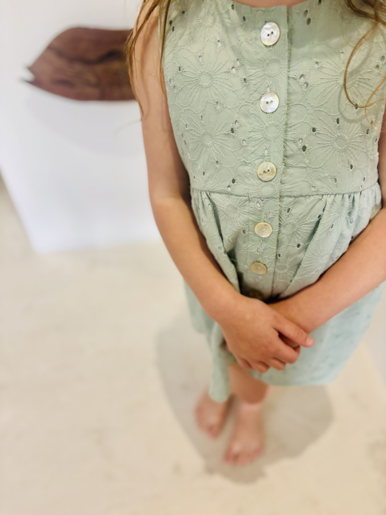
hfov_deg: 53.1
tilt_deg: -46.4
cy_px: 258
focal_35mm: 26
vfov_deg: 67.3
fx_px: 387
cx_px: 193
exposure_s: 1/50
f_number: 1.6
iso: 80
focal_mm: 5.96
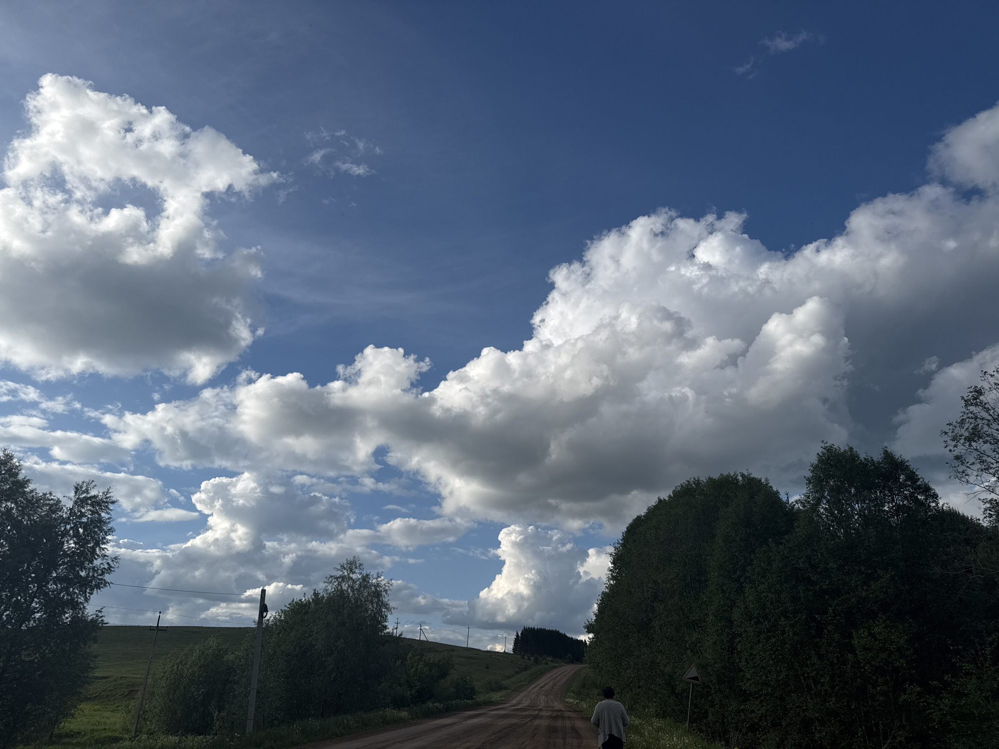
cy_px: 374
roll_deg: -1.8
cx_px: 500
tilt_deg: +24.6
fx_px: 693
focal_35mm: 24
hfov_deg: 71.6
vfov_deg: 56.8
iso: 80
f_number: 1.78
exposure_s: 1/9091
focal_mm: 6.76
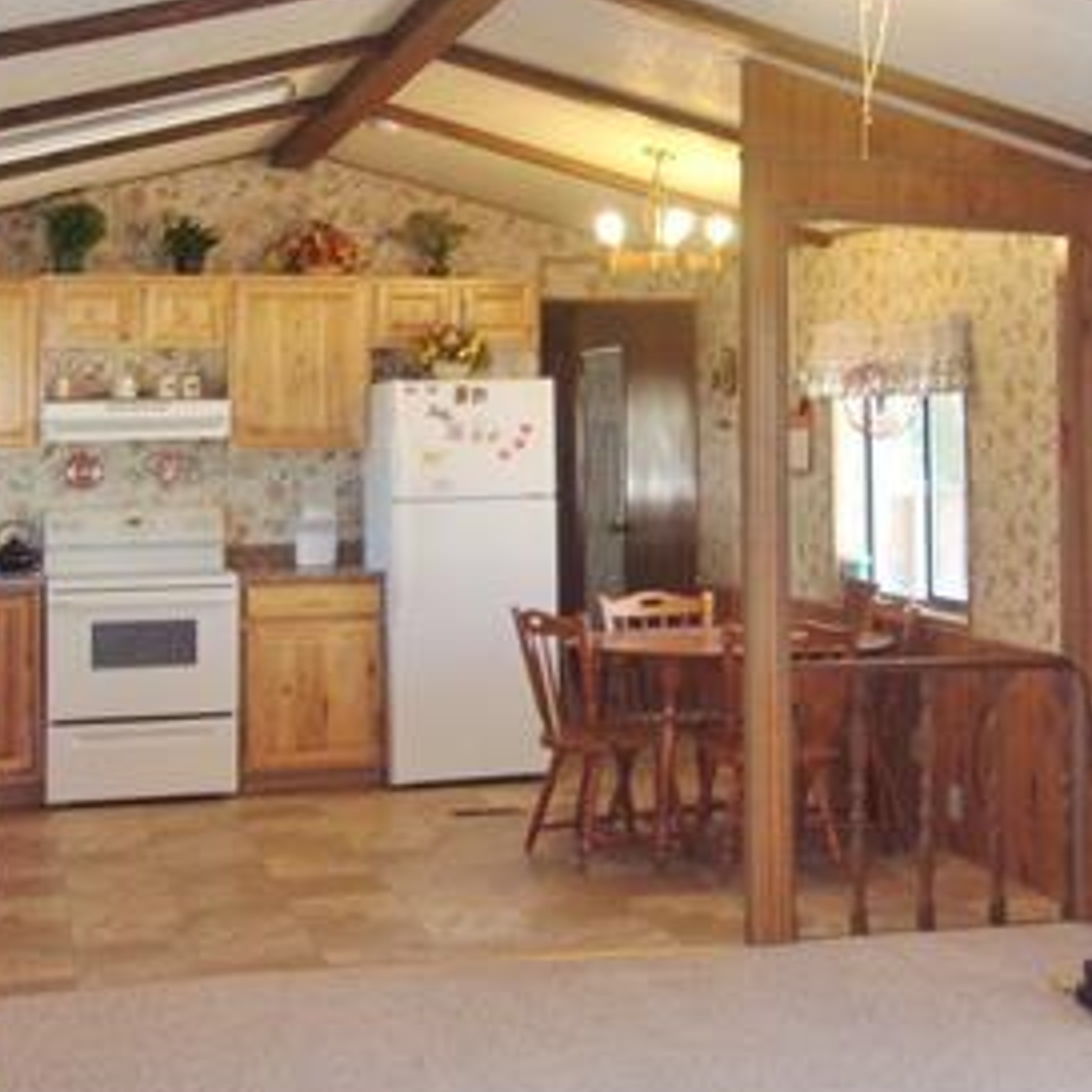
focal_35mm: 56
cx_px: 648
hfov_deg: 30.5
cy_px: 320
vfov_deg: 30.2
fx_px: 1999
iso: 90
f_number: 3
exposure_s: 1/34
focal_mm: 4.9
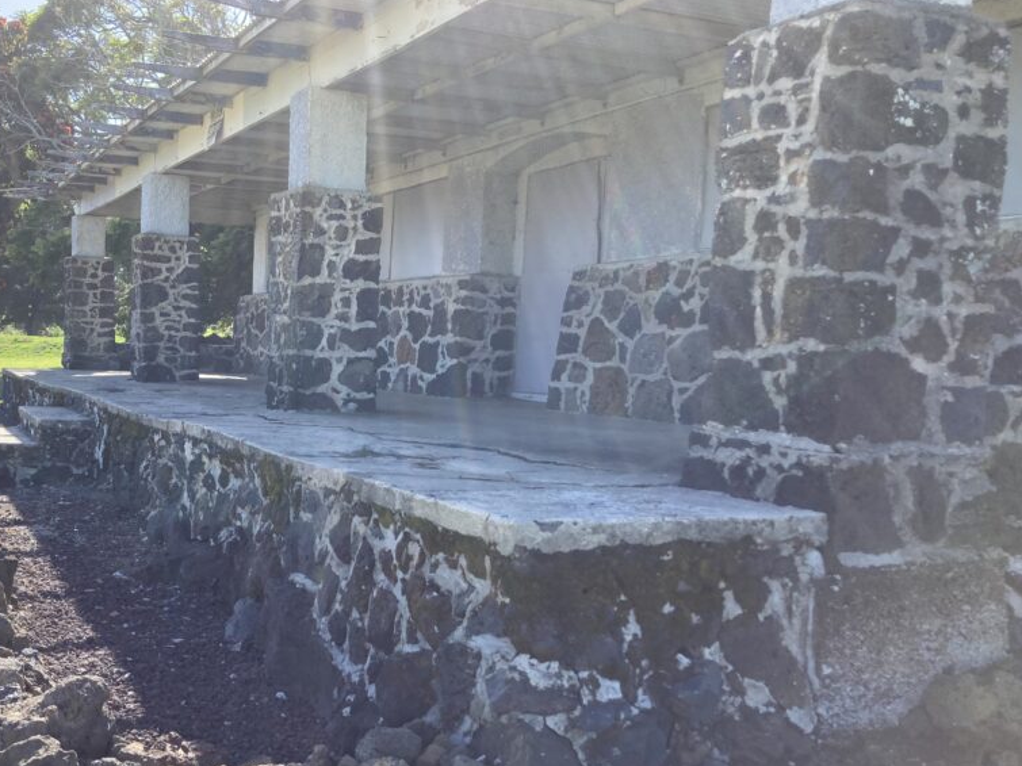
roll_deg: +0.5
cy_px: 447
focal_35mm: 38
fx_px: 1122
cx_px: 375
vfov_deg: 37.6
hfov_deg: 48.5
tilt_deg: -4.3
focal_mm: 3.99
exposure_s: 1/716
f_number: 1.8
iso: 20
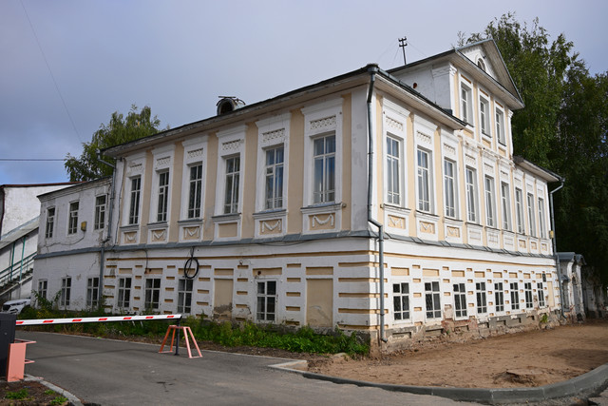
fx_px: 524
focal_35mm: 31
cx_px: 304
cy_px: 203
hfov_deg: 60.3
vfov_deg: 42.3
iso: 100
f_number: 5.6
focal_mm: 31
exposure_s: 1/750
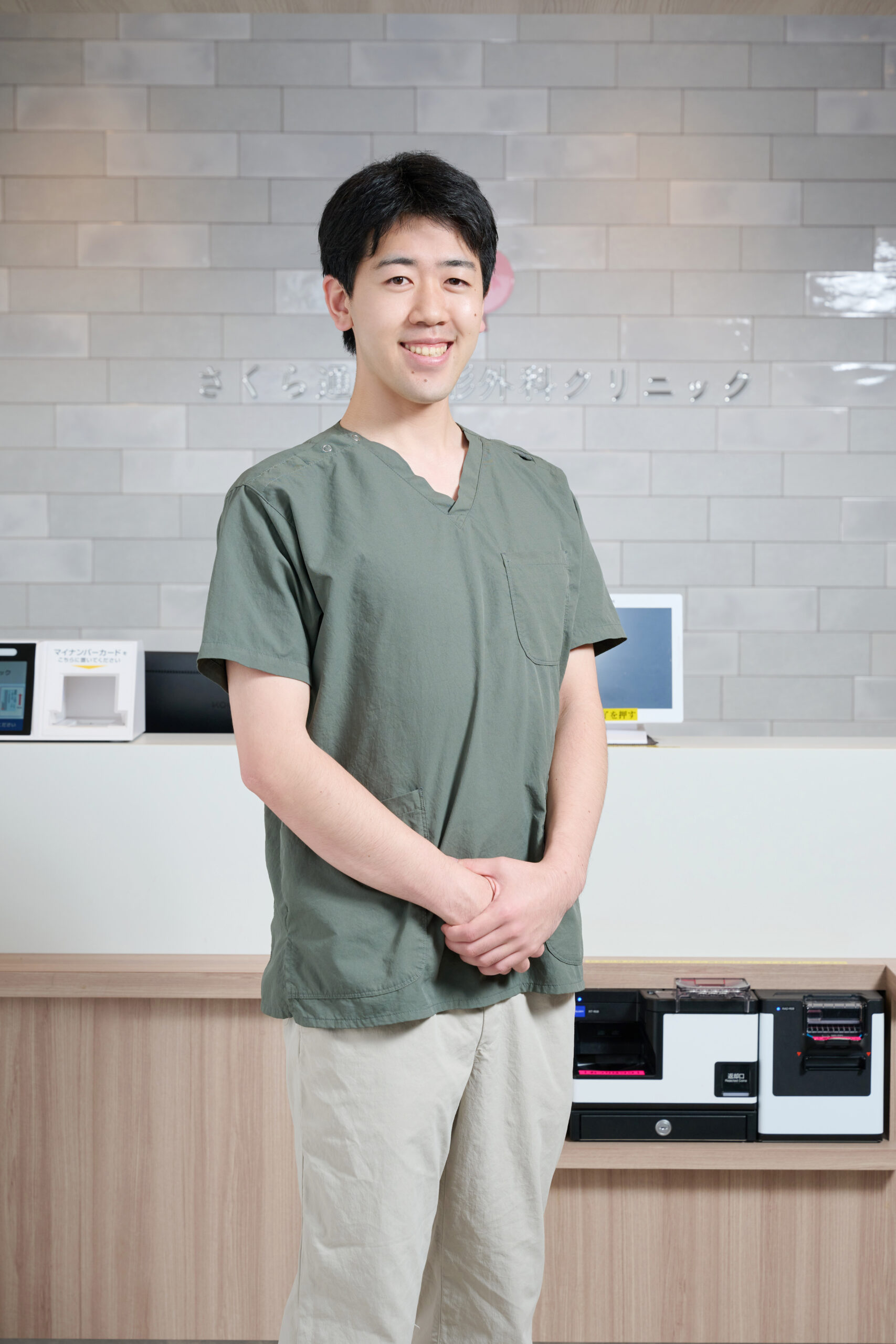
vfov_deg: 28.8
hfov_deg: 19.5
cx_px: 448
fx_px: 2613
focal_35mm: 70
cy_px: 672
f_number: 7.1
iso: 250
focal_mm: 70
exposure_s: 1/125
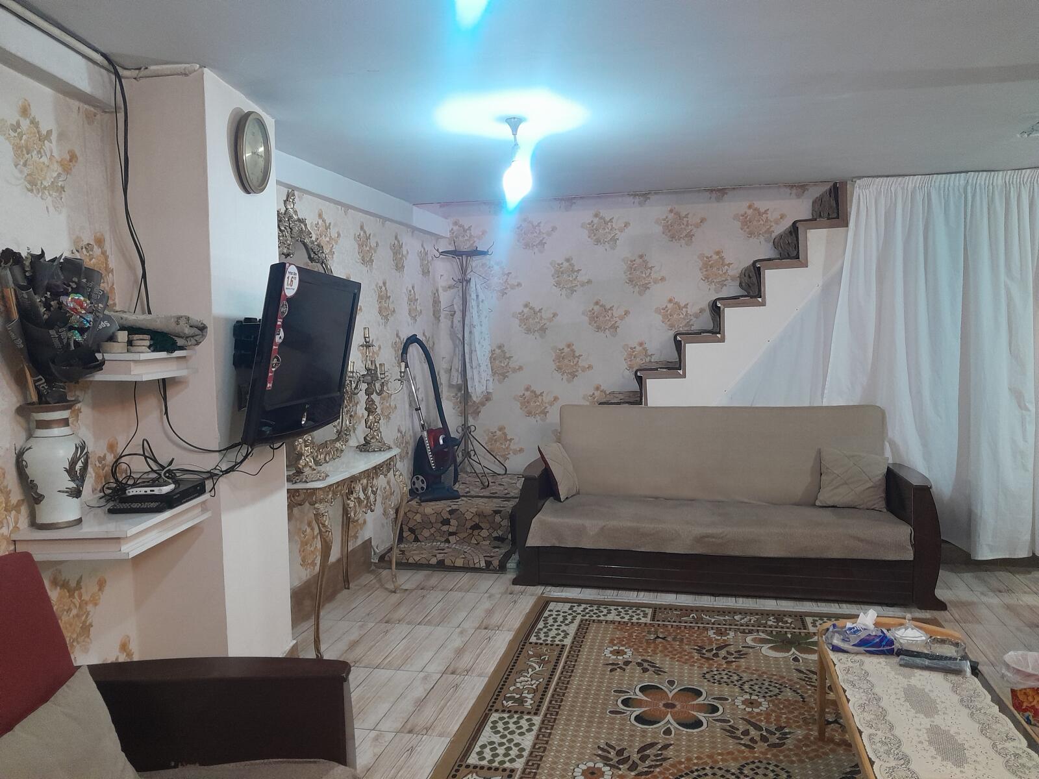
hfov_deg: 65.3
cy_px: 390
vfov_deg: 51.4
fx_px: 810
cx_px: 520
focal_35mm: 27
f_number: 1.8
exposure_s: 1/50
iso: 400
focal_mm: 4
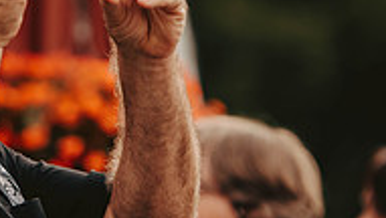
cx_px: -6
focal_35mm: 524
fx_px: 5370
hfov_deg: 4.1
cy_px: 45
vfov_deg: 2.3
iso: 200
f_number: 2.8
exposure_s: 1/1250
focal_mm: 165
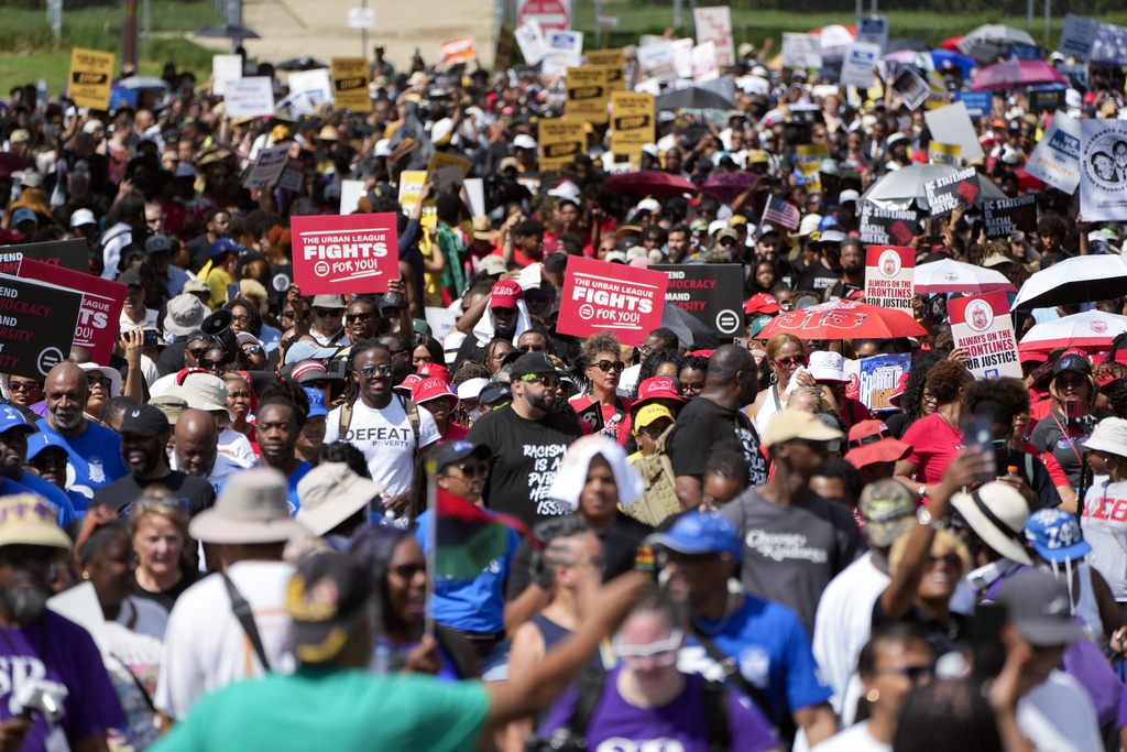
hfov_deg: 5.2
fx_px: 12523
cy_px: 376
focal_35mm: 400
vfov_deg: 3.4
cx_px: 564
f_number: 7.1
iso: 250
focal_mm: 400
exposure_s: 1/1000
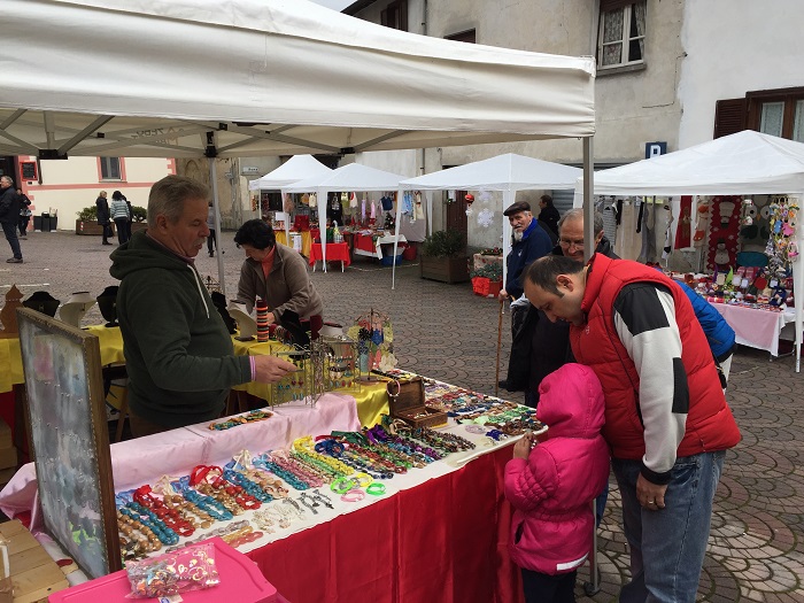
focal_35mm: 29
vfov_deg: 48.2
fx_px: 674
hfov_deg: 61.7
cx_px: 402
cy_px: 302
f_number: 2.2
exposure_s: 1/425
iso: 32
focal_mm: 4.15
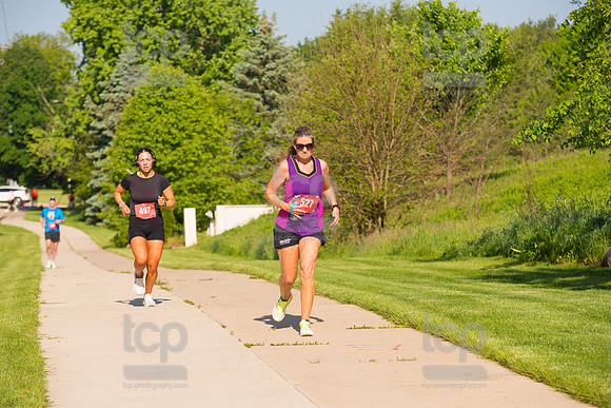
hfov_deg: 15.2
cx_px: 306
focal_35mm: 135
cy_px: 204
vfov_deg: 10.2
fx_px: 2292
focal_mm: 135
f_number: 5.6
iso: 400
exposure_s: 1/2000
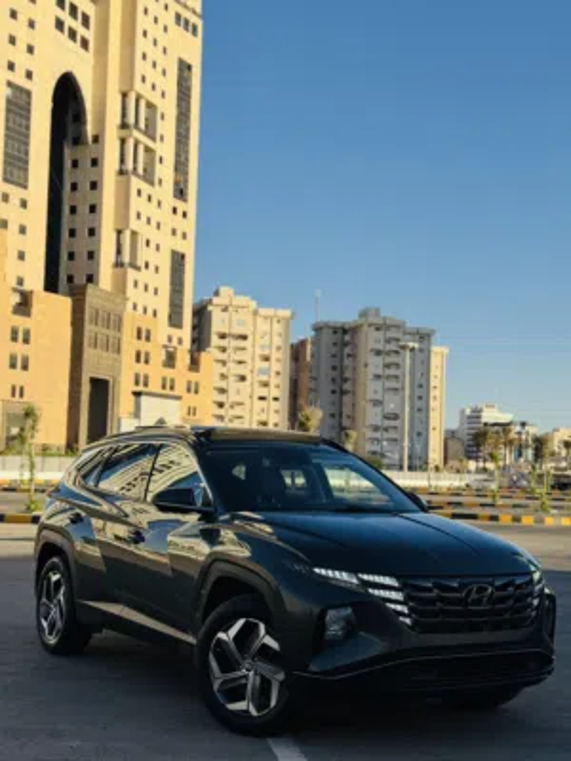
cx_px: 286
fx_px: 1056
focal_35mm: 48
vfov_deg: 39.7
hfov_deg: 30.3
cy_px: 380
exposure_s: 1/4310
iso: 64
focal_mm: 6.76
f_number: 1.78
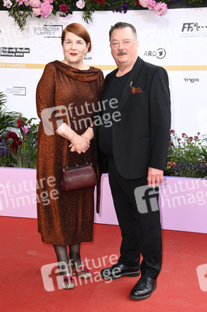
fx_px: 475
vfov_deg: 36.3
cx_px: 104
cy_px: 156
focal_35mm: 55
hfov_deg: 24.6
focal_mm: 55
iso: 640
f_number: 5.6
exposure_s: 1/250
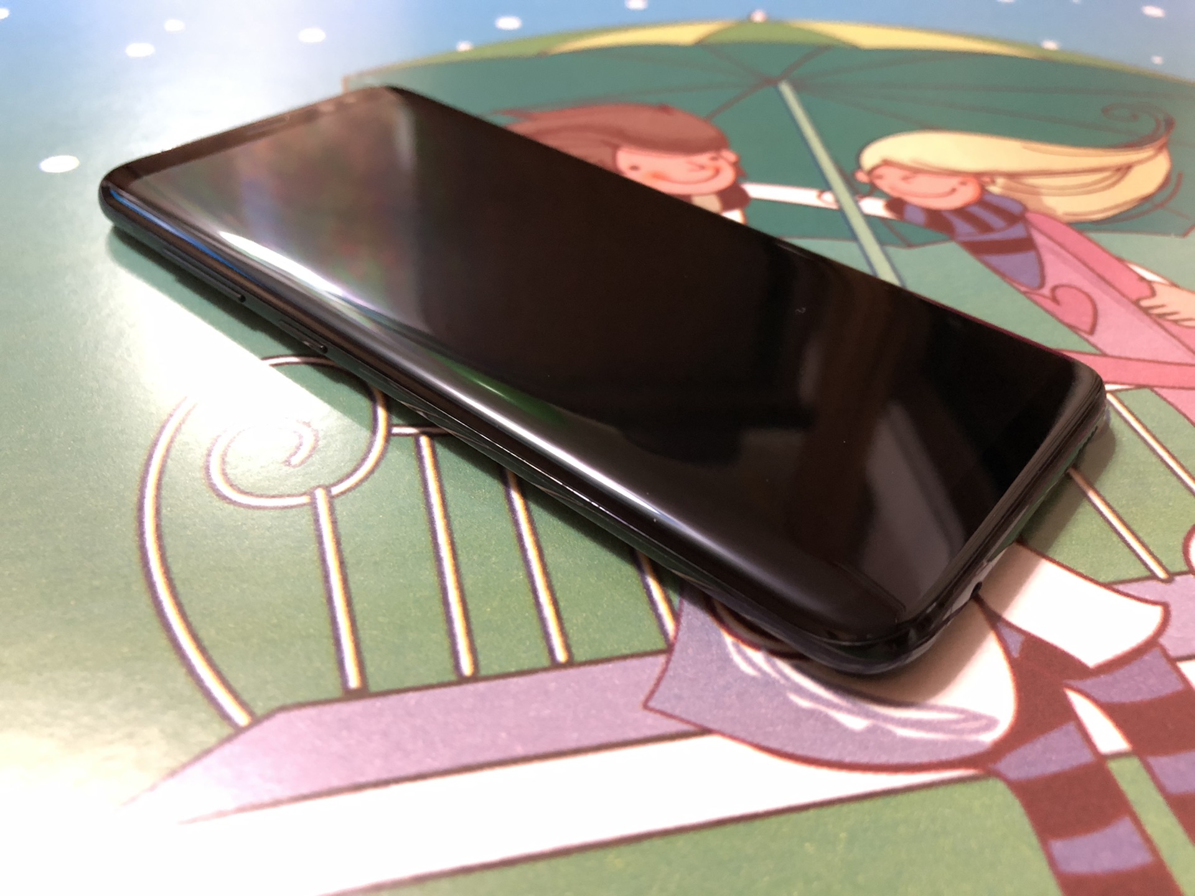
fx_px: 967
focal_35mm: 28
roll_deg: -2.0
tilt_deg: -38.9
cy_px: 448
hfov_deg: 63.4
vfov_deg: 49.7
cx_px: 598
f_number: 1.8
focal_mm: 4
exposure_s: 1/5
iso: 100
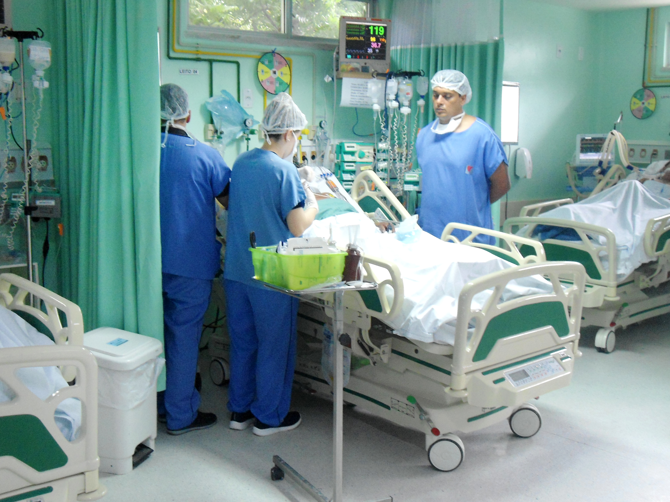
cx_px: 335
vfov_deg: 32.9
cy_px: 251
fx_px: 852
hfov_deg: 42.9
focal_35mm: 44
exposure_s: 1/25
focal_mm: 7.9
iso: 400
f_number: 3.5
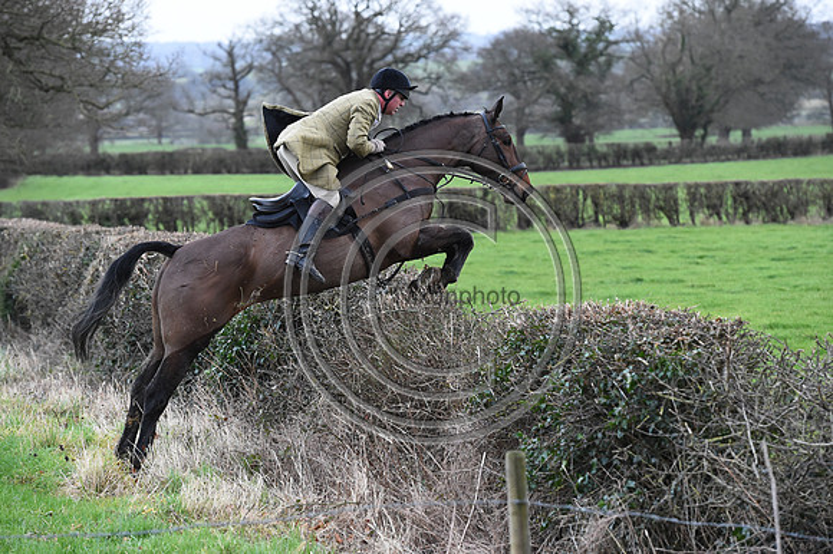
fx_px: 3700
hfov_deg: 12.8
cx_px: 416
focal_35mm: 160
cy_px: 277
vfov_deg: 8.6
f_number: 5.6
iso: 3200
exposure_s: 1/1250
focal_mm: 160
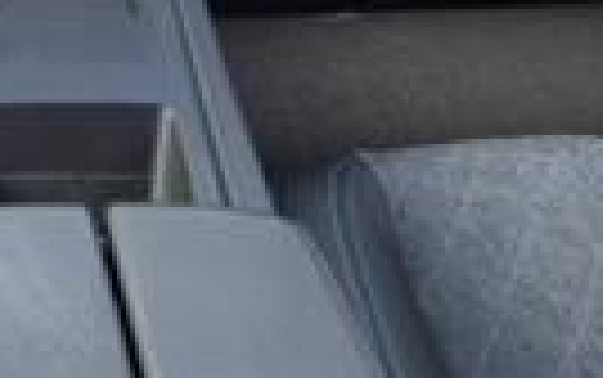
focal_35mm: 53
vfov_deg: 18.0
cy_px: -351
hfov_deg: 32.5
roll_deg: +3.8
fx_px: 872
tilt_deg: -17.5
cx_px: -94
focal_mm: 2.22
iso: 40
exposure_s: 1/158
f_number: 2.2
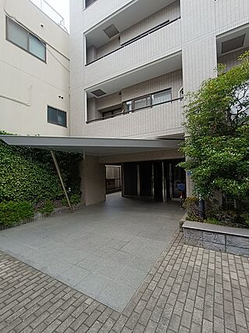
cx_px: 124
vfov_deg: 94.5
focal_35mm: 16
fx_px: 154
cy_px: 166
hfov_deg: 78.0
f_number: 2.2
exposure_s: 1/138
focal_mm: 1.68
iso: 64
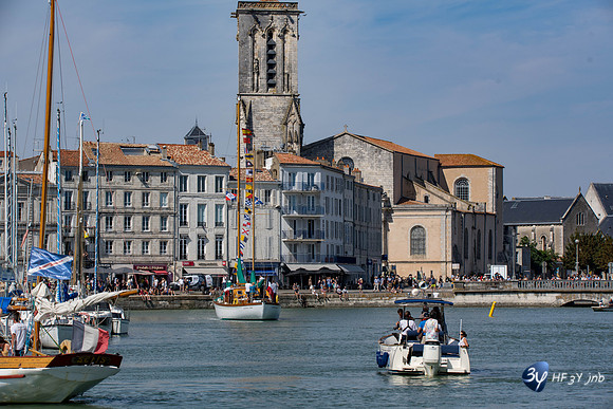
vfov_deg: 9.2
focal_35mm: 150
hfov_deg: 13.7
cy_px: 204
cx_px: 306
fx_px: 2555
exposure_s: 1/800
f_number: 11
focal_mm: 150
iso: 220
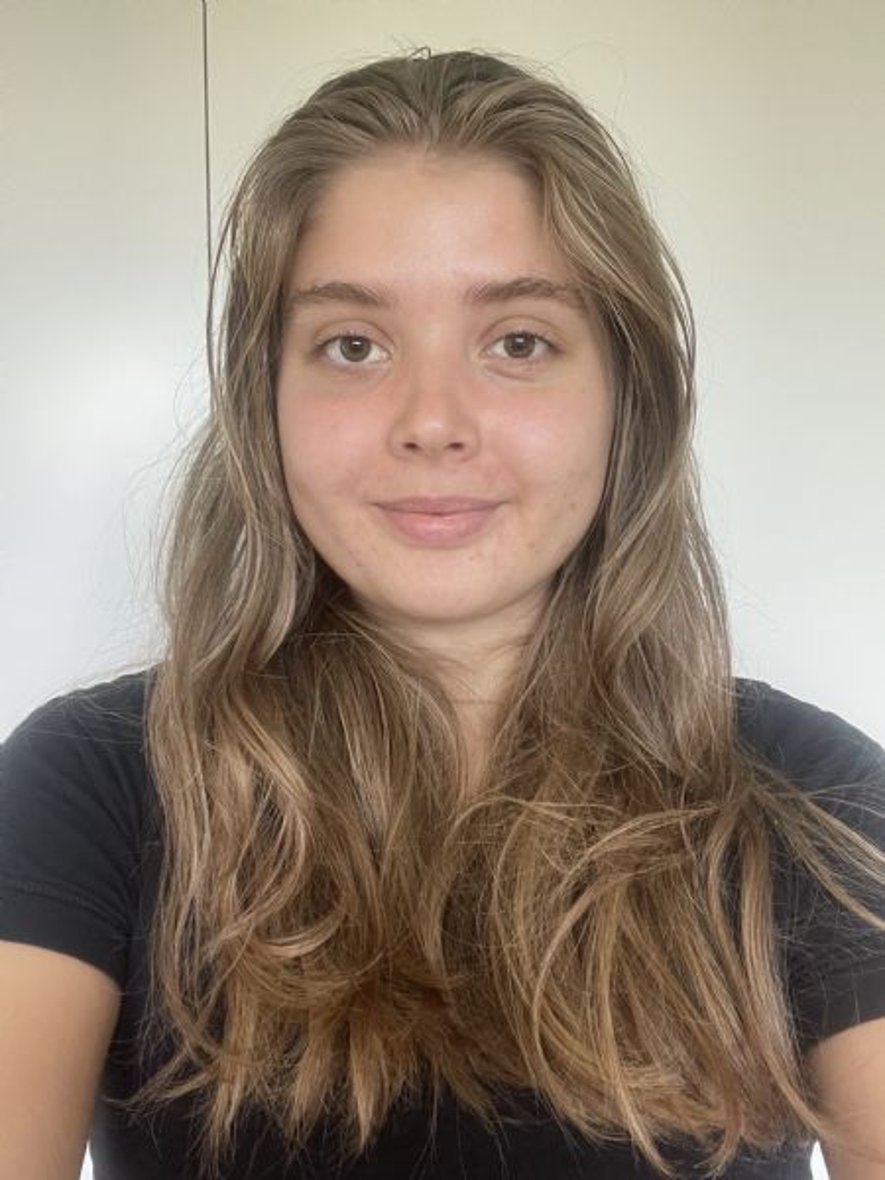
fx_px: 1023
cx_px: 442
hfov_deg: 46.8
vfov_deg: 60.0
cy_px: 590
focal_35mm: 30
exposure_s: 1/60
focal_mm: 2.71
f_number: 2.2
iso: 125
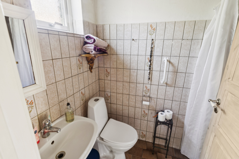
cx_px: 120
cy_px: 80
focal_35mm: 17
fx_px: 113
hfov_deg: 93.3
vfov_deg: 70.4
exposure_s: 1/1.67
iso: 200
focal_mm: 17
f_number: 10
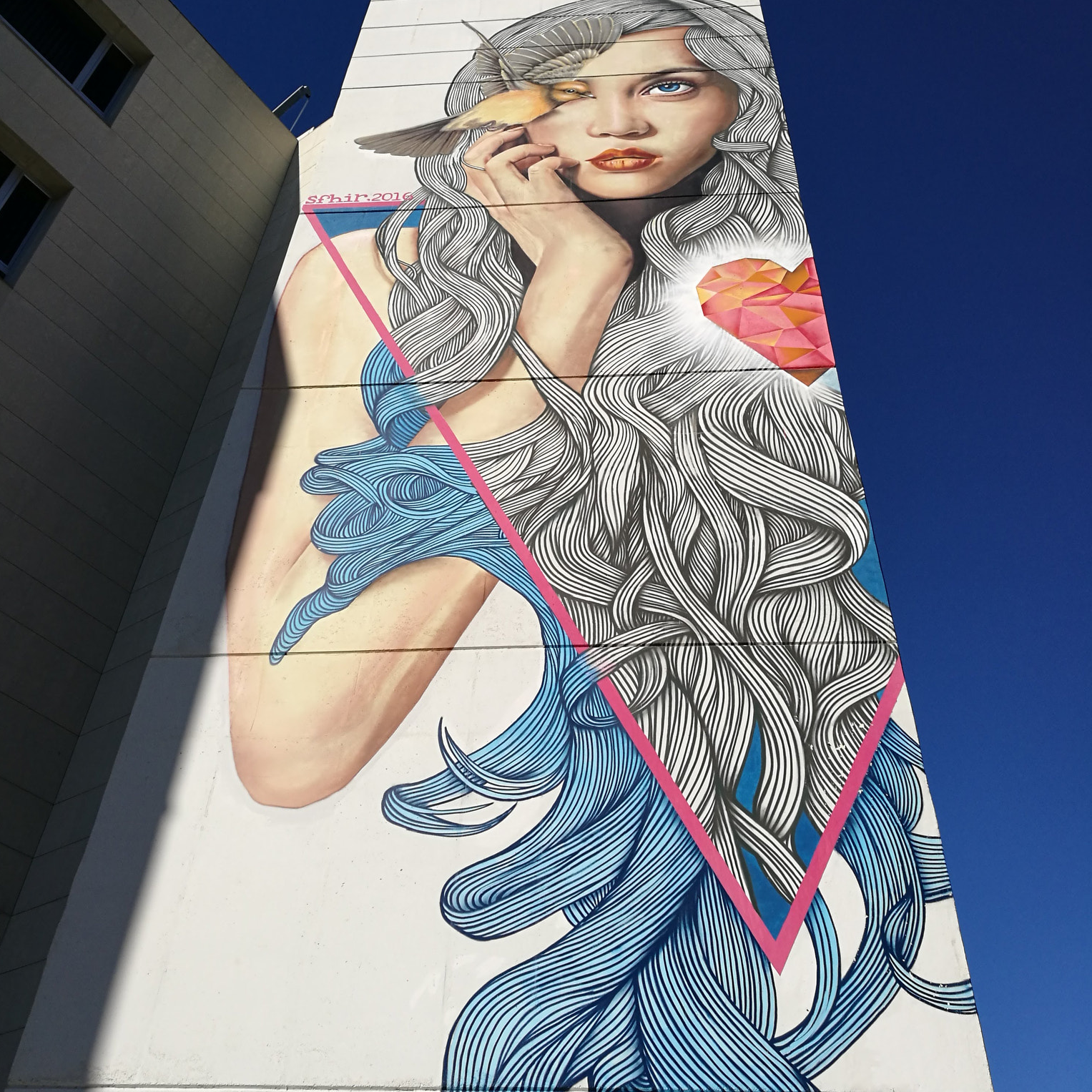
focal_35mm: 32
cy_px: 463
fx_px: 1142
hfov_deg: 51.1
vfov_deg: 50.9
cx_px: 546
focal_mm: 4.5
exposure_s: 1/1642
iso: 50
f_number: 2.2
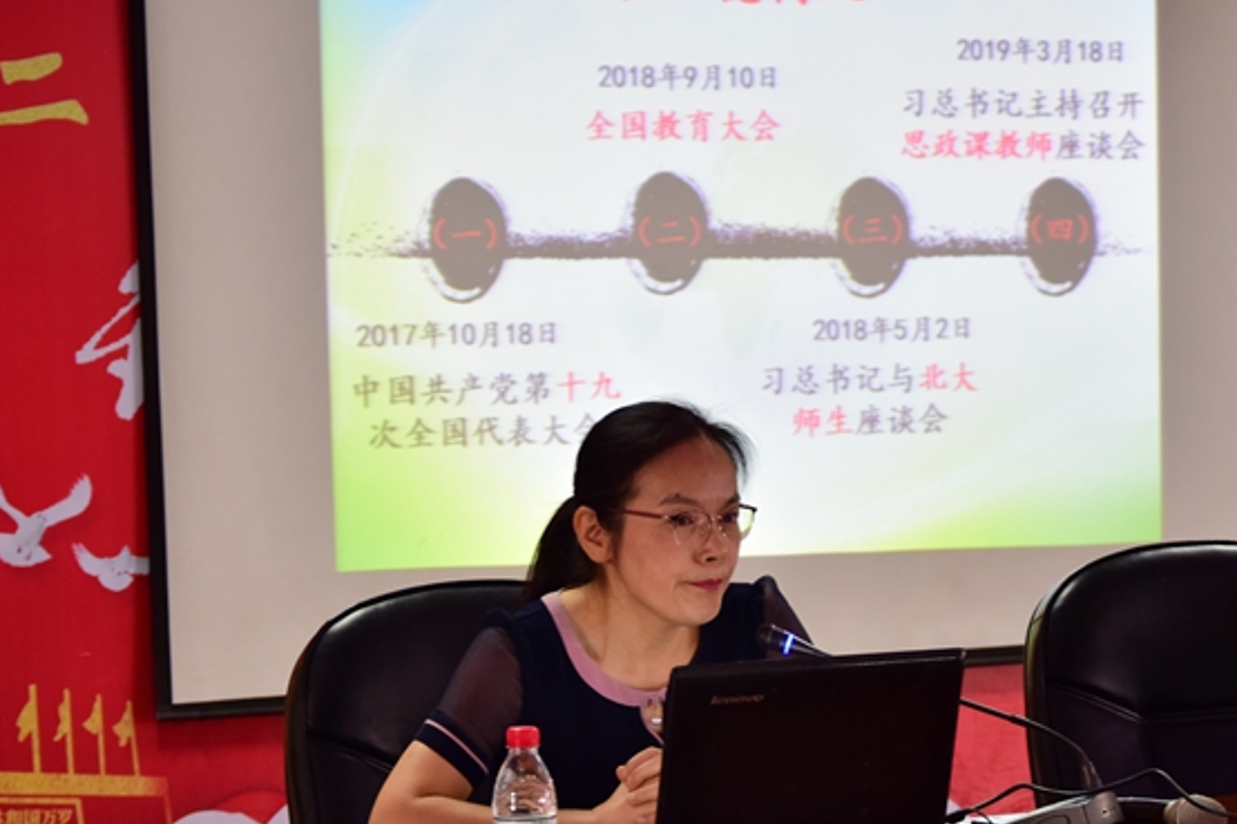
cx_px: 585
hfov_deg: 19.6
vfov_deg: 13.1
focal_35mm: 104
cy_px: 506
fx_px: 3572
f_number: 4.8
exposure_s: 1/15
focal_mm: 48
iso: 400
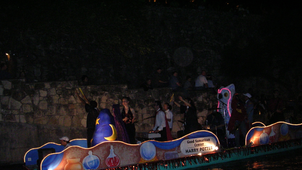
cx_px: 152
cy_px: 112
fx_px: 336
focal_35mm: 42
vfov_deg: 28.2
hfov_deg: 48.4
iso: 200
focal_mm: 5.8
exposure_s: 1/60.1
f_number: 2.8
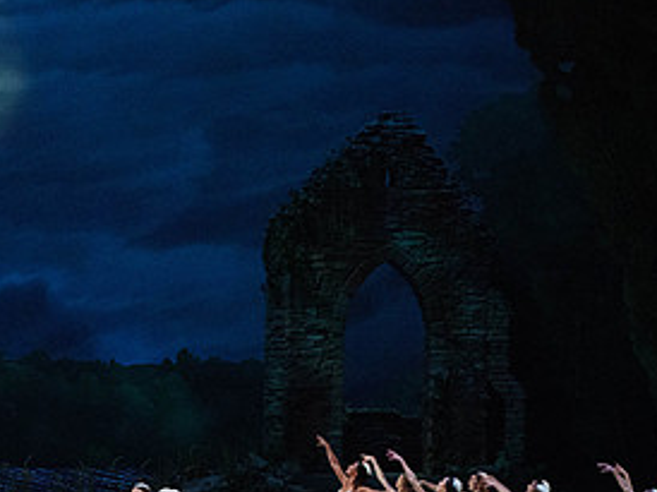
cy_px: 435
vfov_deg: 7.2
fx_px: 3887
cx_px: 140
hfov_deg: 9.6
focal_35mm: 205
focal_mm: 100
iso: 8000
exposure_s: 1/250
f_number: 5.6
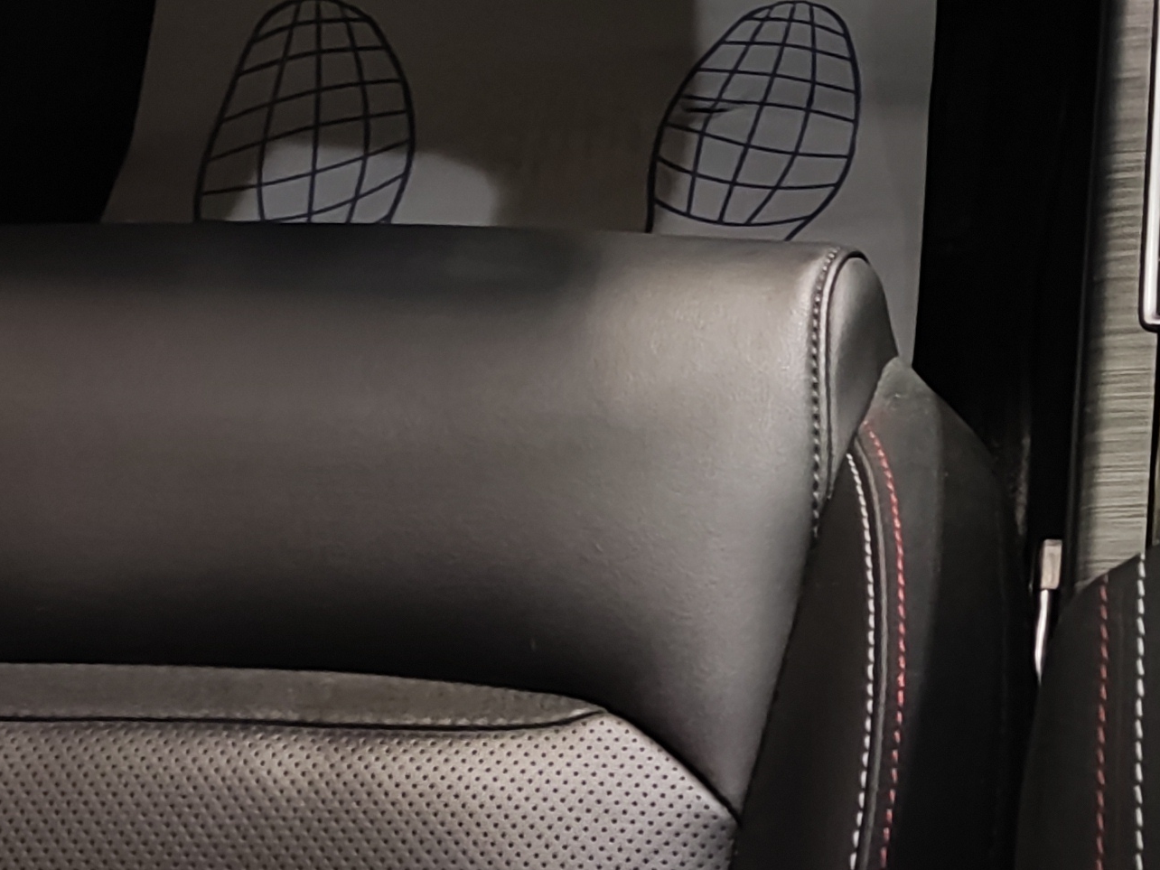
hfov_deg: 22.7
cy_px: -437
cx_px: 1291
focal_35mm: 81
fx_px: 2714
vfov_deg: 16.6
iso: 973
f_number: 1.79
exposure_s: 1/17
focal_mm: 4.74
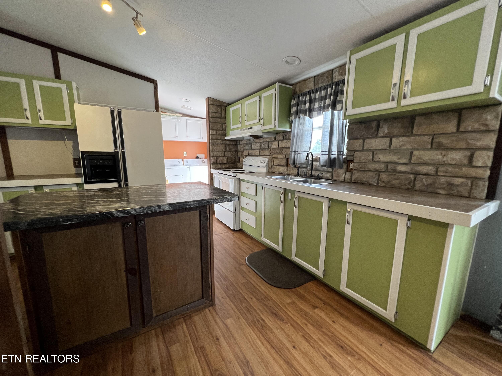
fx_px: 189
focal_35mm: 13
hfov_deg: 106.2
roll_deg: -0.4
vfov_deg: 89.9
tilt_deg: -10.5
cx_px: 251
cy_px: 188
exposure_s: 1/120
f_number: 1.8
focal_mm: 1.57
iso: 200
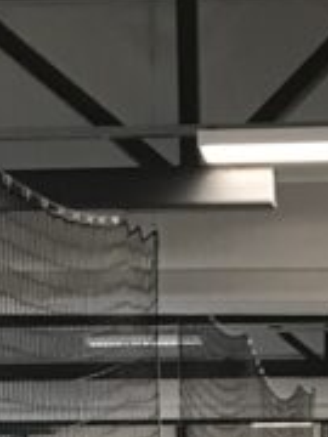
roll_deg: +1.8
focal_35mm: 159
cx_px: 265
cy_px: 1192
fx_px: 2009
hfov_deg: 9.3
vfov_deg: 10.1
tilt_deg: -17.2
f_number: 1.8
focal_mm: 3.99
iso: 40
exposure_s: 1/25
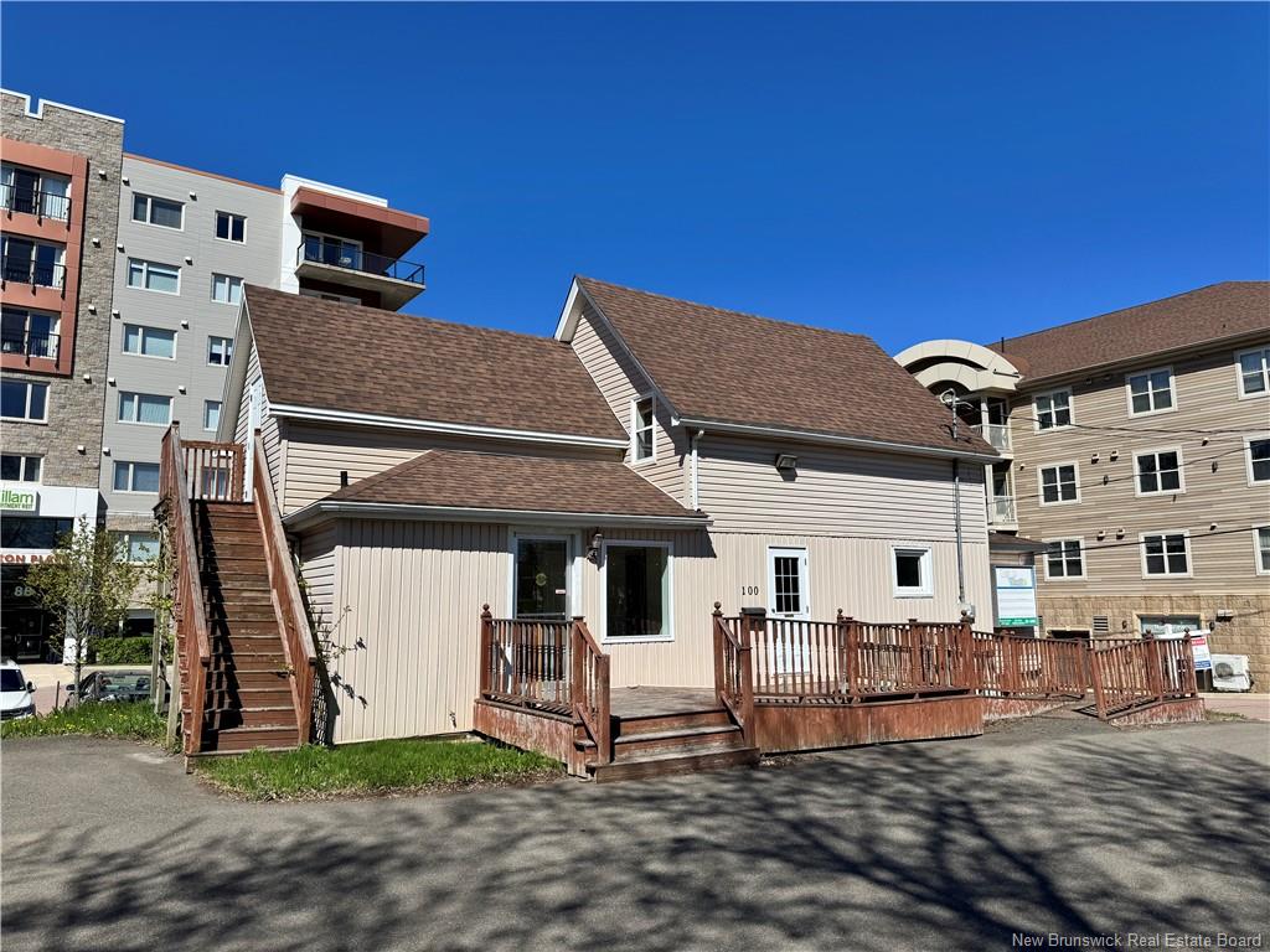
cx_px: 635
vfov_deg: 56.8
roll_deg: +0.6
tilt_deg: +7.9
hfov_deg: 71.6
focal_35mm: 24
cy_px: 476
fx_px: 881
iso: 80
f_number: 1.78
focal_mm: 6.76
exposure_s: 1/7092
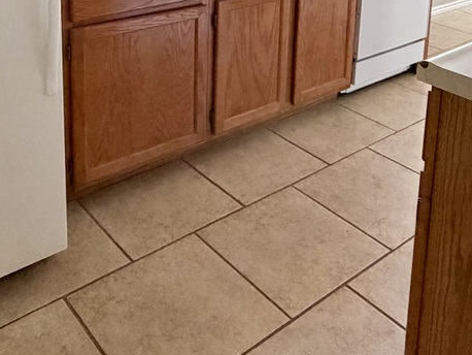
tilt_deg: -9.8
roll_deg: -0.8
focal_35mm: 44
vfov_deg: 29.0
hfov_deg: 42.9
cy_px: -58
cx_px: 224
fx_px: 600
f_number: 2.2
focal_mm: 2.22
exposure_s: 1/63
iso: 320
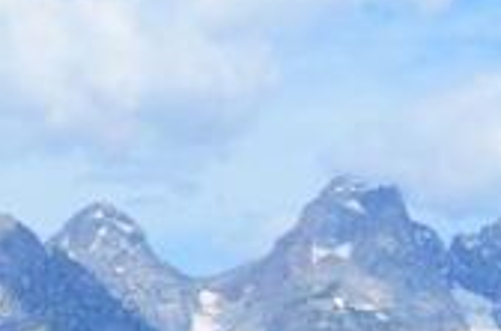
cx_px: 426
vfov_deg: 7.2
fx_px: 2540
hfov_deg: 11.2
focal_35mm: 183
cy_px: 610
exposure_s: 1/200
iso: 100
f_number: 11
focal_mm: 32
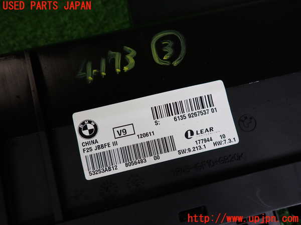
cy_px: 112
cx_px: 150
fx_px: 217
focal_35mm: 25
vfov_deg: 54.9
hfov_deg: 69.4
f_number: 2
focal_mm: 4.5
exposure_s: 1/50
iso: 200
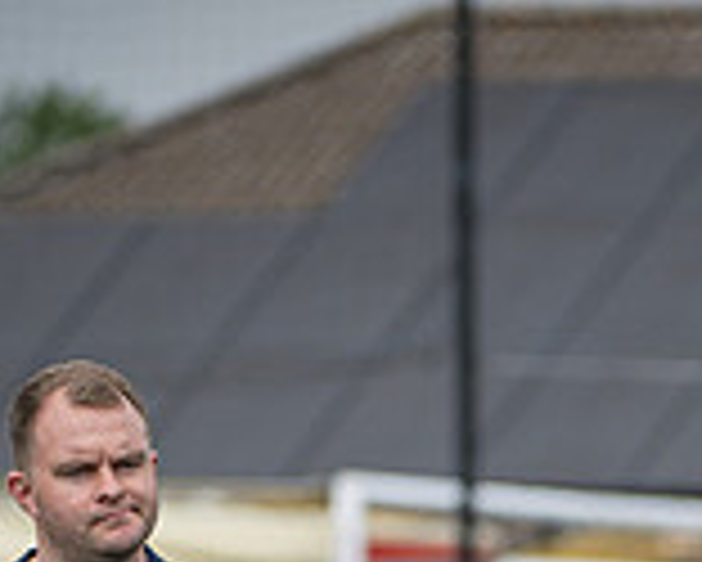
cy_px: 976
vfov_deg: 1.5
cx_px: 793
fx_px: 21933
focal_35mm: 1055
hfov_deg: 1.8
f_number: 4
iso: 400
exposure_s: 1/1600
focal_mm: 260
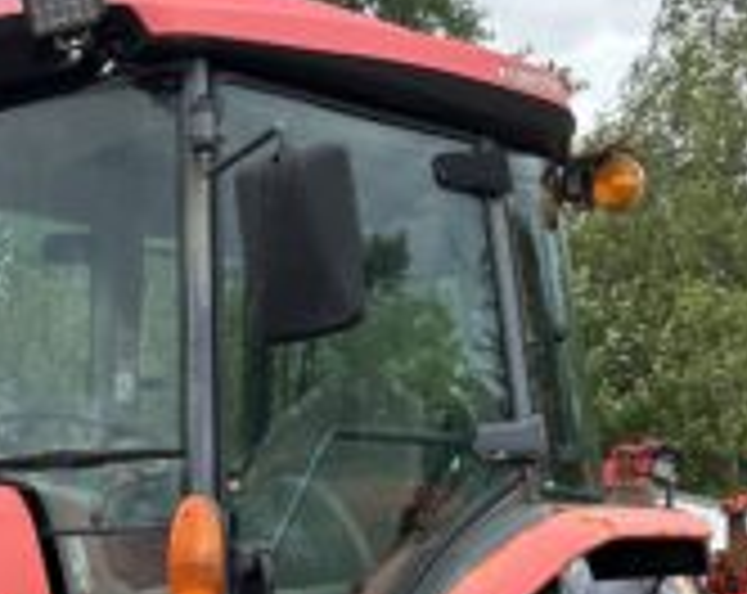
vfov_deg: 15.9
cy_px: 742
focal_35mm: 92
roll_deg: +0.4
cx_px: -72
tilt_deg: -3.4
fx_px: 2029
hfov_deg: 19.9
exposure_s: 1/873
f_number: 1.5
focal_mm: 5.7
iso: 50
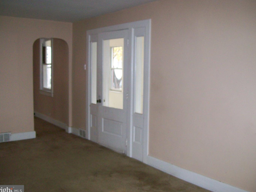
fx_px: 281
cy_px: 95
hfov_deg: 49.0
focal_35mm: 38
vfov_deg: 37.7
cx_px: 126
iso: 140
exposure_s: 1/64
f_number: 2.7
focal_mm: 6
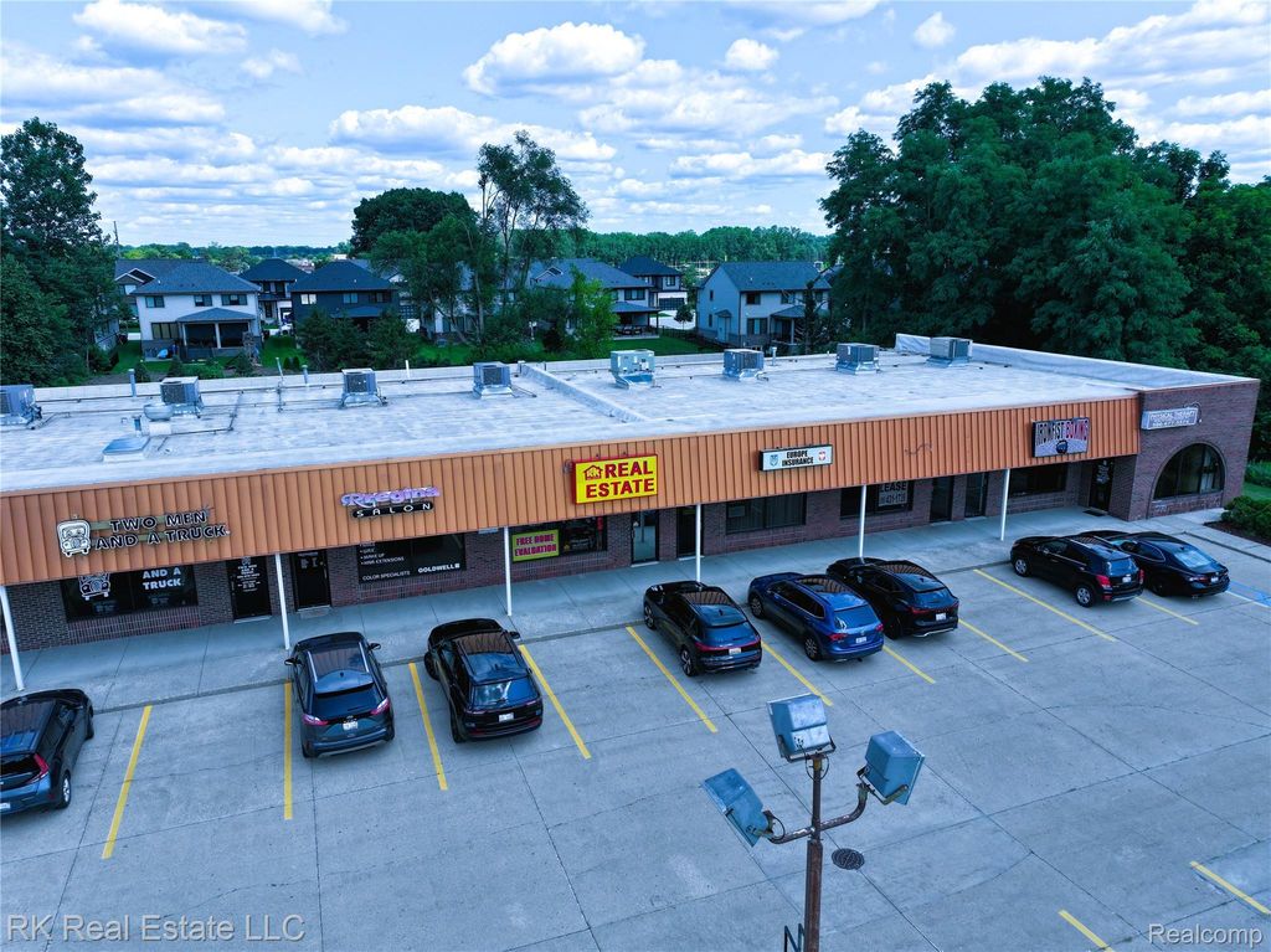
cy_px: 476
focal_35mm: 24
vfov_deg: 56.8
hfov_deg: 71.6
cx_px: 636
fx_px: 881
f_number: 2.8
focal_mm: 12.29
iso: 130
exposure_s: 1/2000
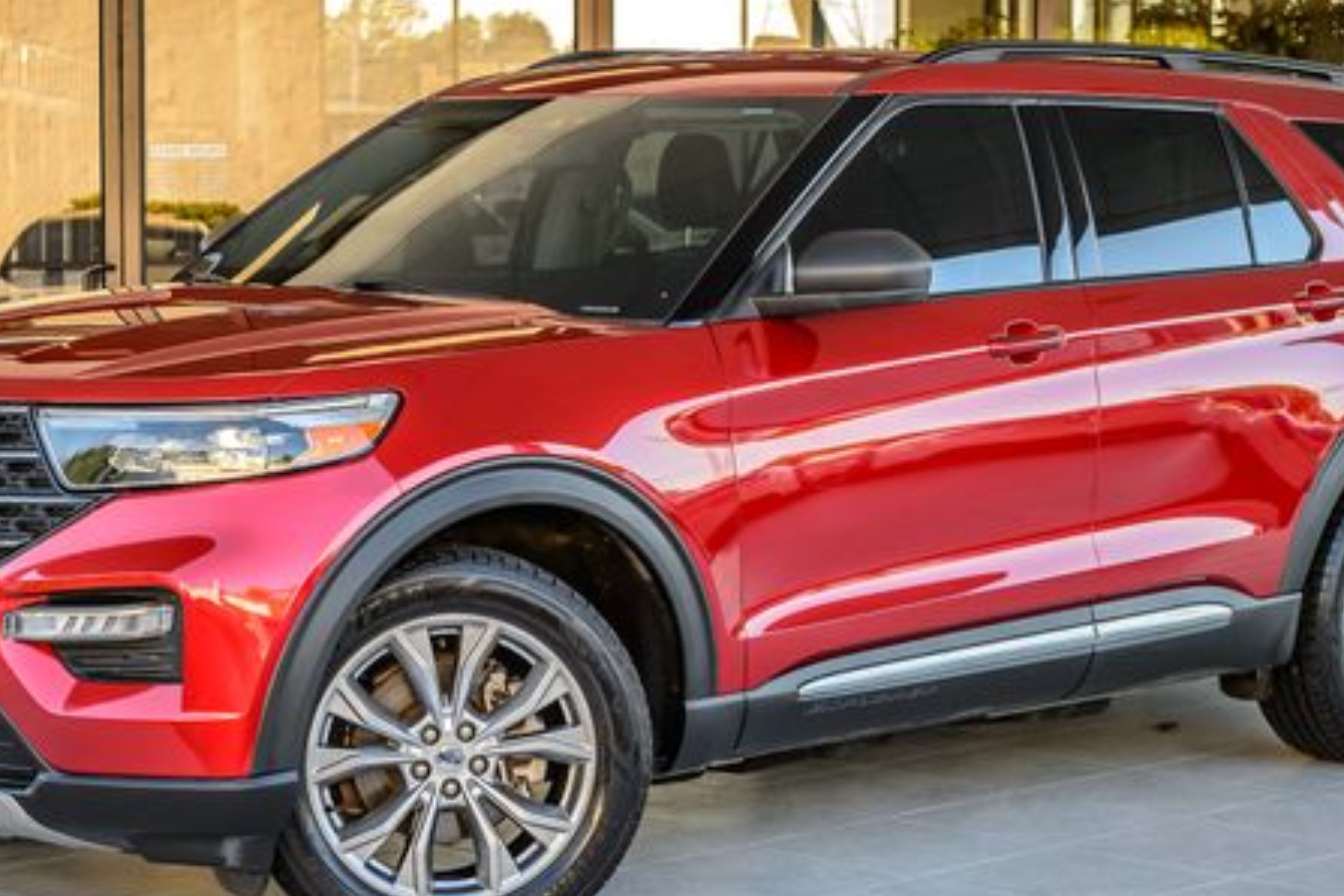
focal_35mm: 92
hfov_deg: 22.1
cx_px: 614
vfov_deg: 14.9
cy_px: 473
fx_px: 3434
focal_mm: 58
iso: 100
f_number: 4.5
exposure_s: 1/100
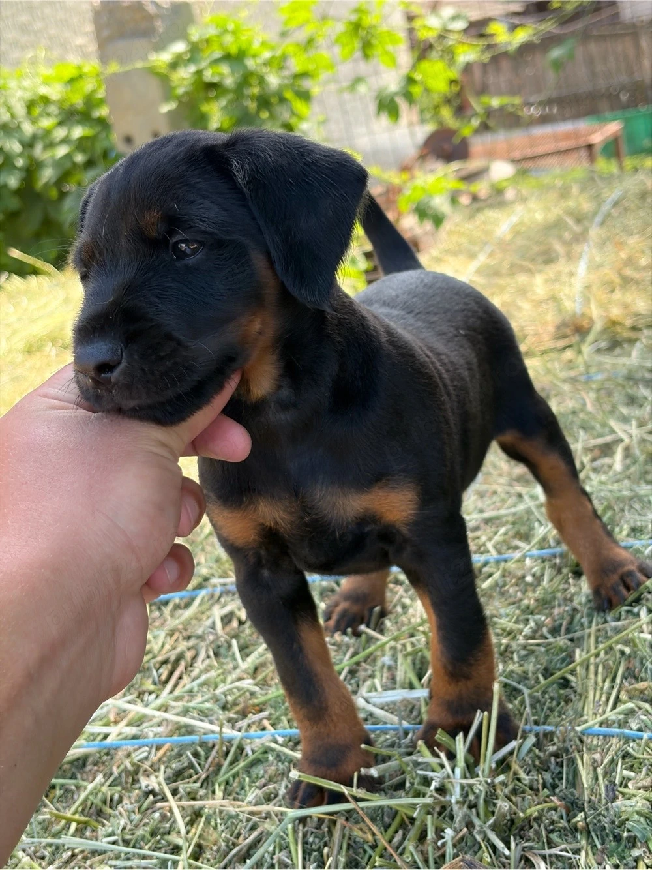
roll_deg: +11.3
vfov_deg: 36.8
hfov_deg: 28.0
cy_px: 435
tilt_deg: -15.6
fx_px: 1306
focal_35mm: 52
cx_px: 326
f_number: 1.6
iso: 40
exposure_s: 1/204
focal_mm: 5.96
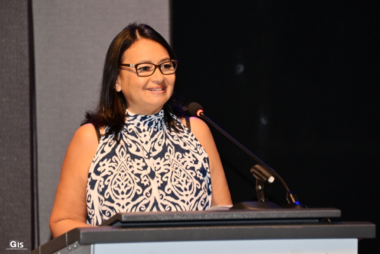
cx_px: 190
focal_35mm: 230
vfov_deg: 6.0
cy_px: 127
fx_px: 2428
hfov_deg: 8.9
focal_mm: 230
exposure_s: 1/200
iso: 800
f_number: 5.6
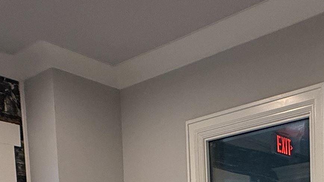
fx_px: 464
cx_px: 346
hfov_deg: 34.0
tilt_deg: -5.4
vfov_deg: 18.4
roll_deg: +1.1
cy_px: 309
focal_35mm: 54
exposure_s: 1/120
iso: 320
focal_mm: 2.22
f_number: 2.2
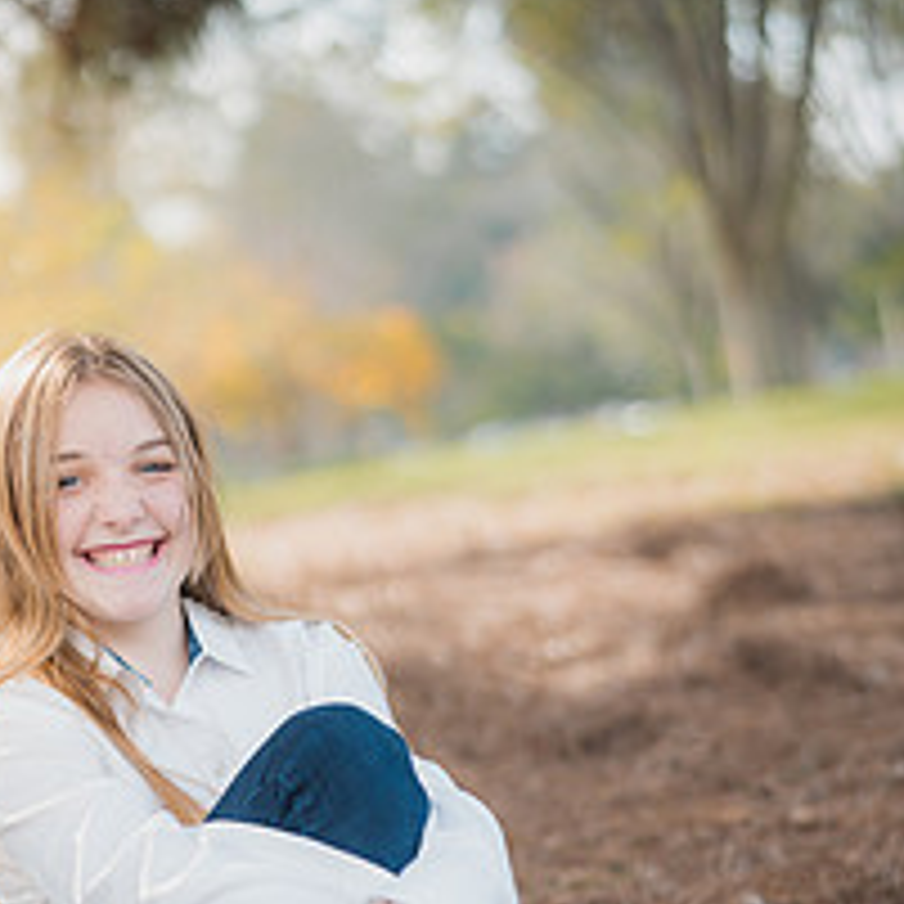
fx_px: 2807
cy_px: 841
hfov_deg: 18.3
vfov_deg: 18.0
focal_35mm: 95
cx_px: 396
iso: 250
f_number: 1.4
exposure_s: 1/2000
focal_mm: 50
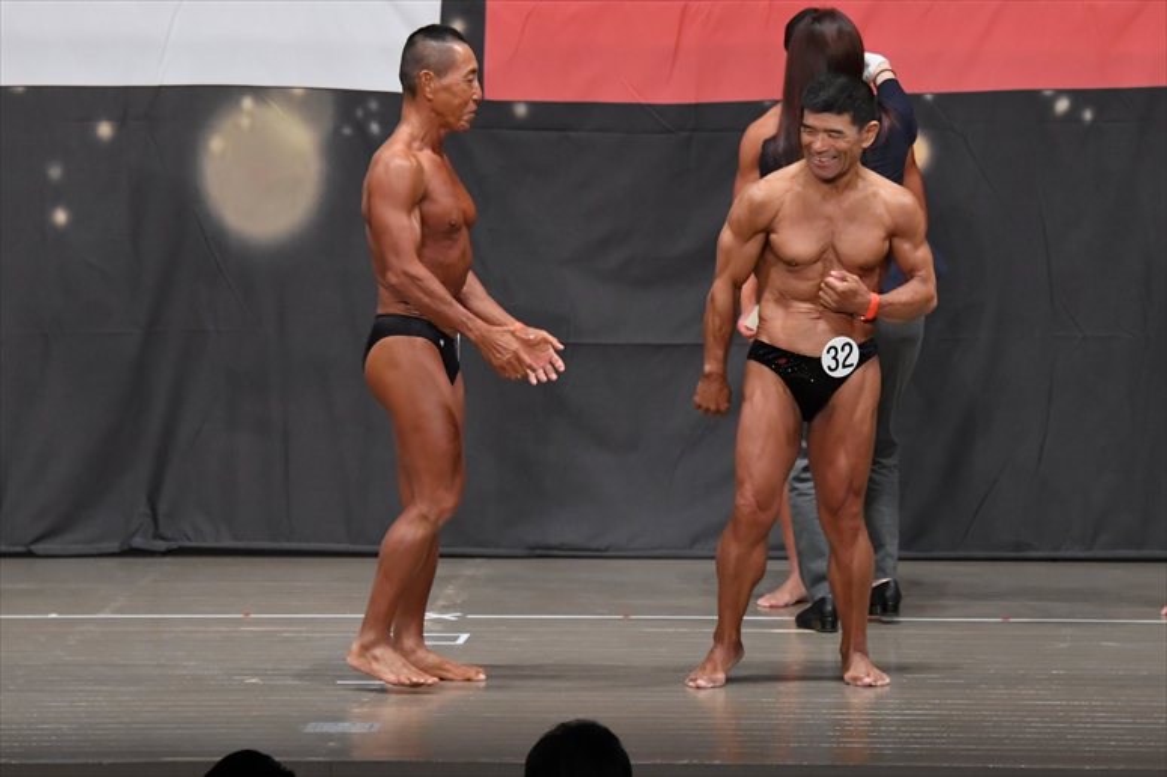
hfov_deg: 9.5
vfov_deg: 6.3
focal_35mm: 217
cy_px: 388
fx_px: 7031
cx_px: 584
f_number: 5.6
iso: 5000
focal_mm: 145
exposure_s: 1/400
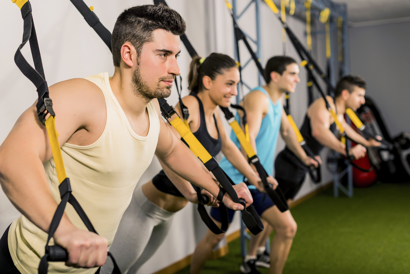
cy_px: 137
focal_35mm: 50
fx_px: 570
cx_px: 205
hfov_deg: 39.6
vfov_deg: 27.0
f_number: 3.2
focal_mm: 50
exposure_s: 1/160
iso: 100
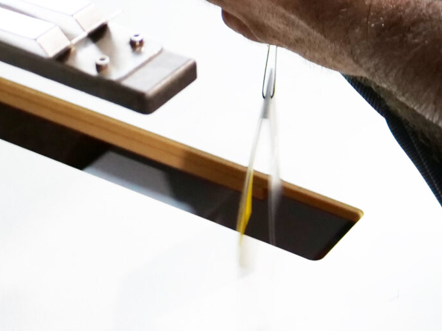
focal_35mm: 120
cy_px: -121
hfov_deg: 16.3
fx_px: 1532
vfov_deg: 11.9
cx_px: 355
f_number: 3
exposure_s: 1/60
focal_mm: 16
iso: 500
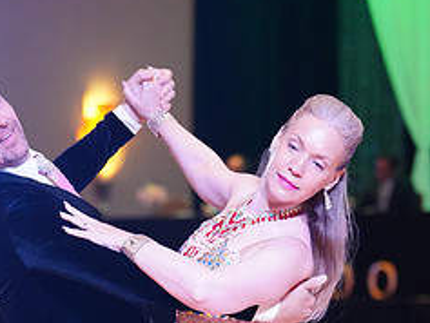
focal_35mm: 202
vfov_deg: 7.3
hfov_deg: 9.8
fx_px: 2511
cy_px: 414
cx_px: 200
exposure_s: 1/500
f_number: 2.8
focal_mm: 86
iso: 5000
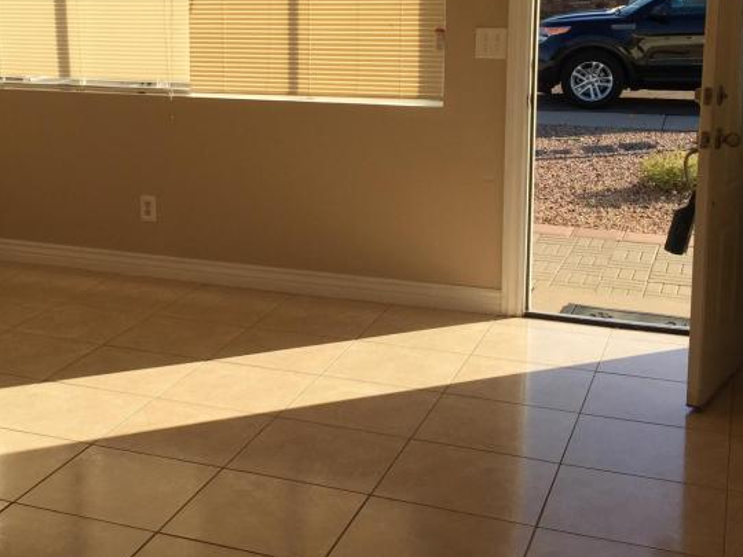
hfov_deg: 34.1
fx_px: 1181
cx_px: 175
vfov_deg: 26.3
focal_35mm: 55
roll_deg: +1.1
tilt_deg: -7.9
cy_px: 158
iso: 32
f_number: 2.2
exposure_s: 1/1099
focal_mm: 4.15
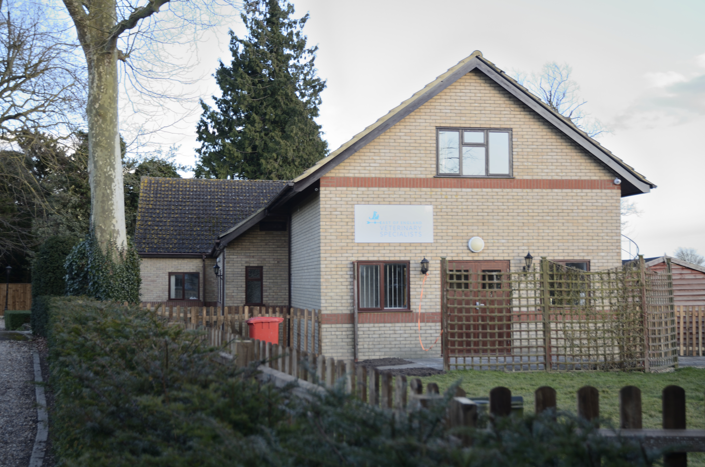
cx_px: 352
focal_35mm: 46
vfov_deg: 28.8
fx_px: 909
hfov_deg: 42.4
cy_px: 234
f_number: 4
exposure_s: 1/40
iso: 125
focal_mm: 31
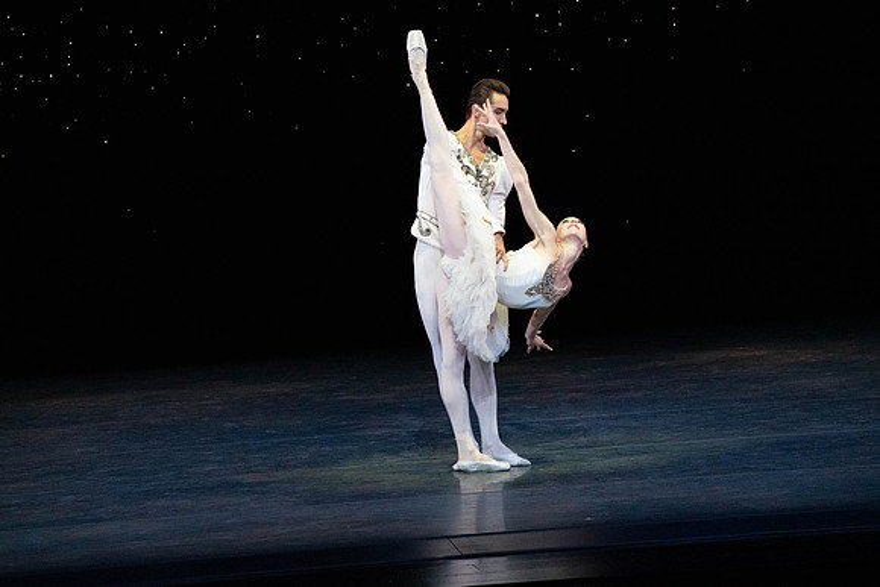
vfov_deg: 4.3
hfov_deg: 6.5
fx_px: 7775
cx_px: 440
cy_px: 294
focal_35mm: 318
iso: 20000
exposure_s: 1/500
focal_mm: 318
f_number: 11
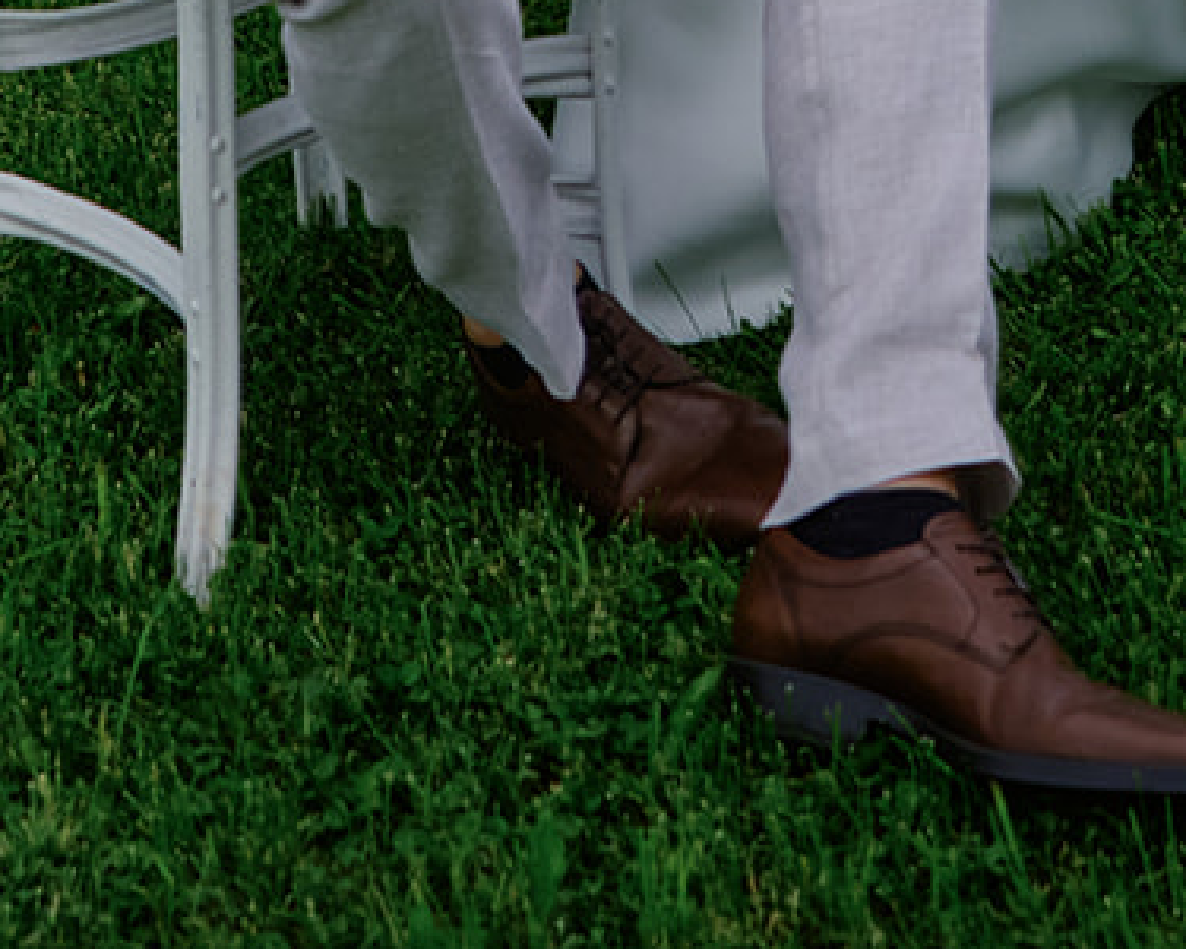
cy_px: -1512
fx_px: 4914
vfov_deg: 9.5
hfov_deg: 13.8
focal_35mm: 140
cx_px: 669
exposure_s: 1/4000
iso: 200
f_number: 1.4
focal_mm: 23
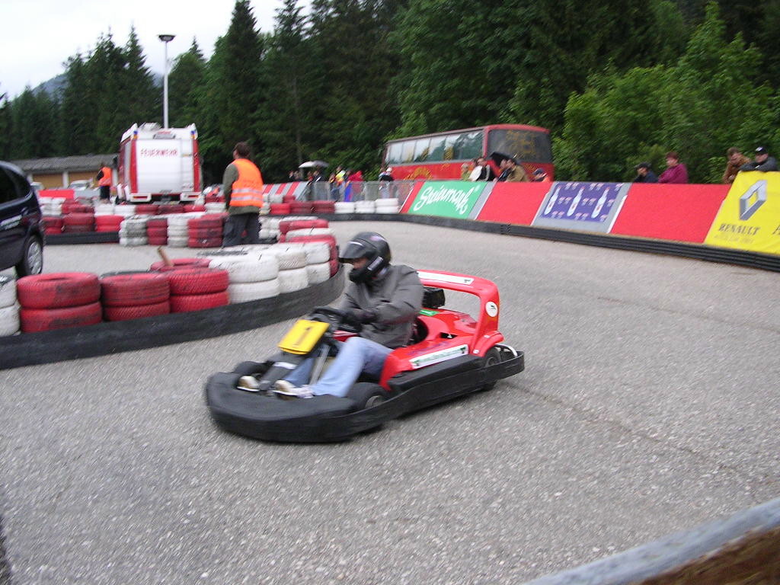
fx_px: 856
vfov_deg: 37.7
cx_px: 390
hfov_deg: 49.0
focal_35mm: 38
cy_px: 292
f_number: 2.8
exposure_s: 1/124
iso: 220
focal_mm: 5.8
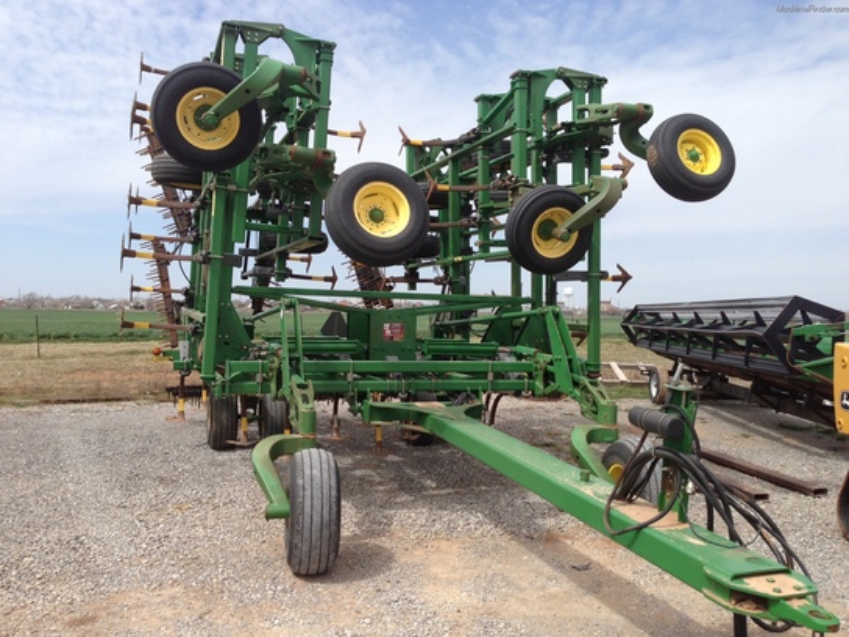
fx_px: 809
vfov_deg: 42.9
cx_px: 424
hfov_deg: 55.4
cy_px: 318
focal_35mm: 33
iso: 50
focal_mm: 4.13
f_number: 2.4
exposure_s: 1/1695
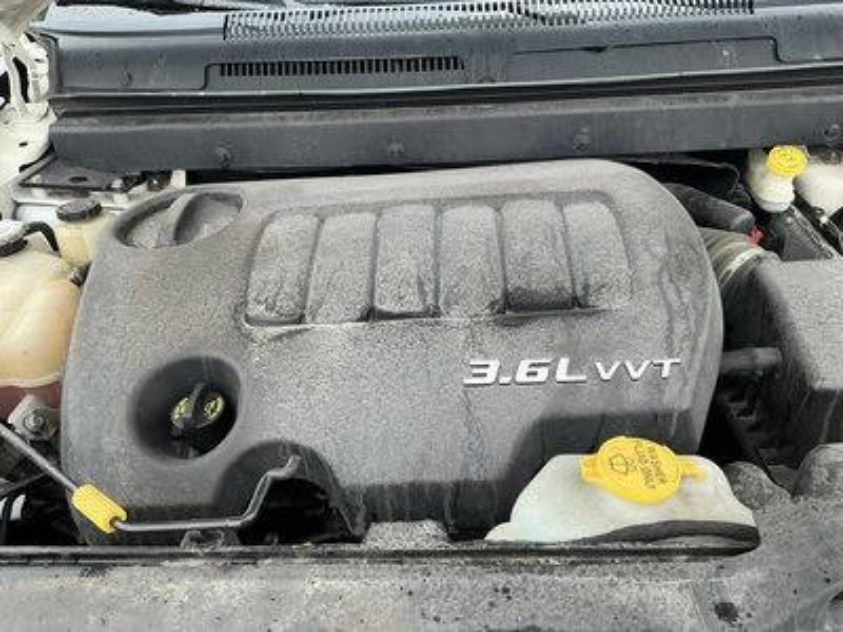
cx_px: 422
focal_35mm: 28
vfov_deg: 49.7
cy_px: 316
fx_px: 682
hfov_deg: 63.4
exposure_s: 1/221
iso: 25
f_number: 1.8
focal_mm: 3
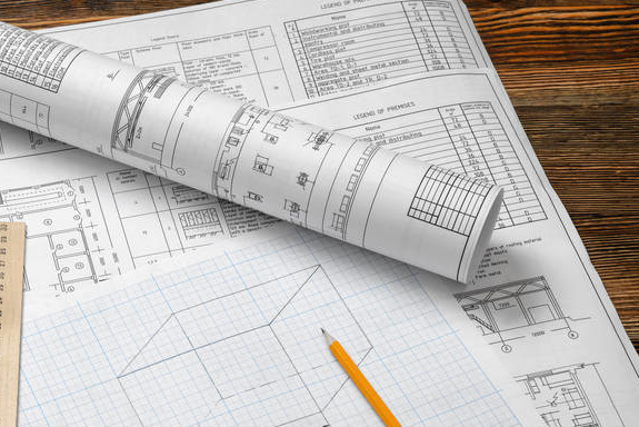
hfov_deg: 22.6
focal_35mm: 89
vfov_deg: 15.3
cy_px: 351
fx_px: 1580
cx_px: 135
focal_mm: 50
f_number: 13
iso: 100
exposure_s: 1/160
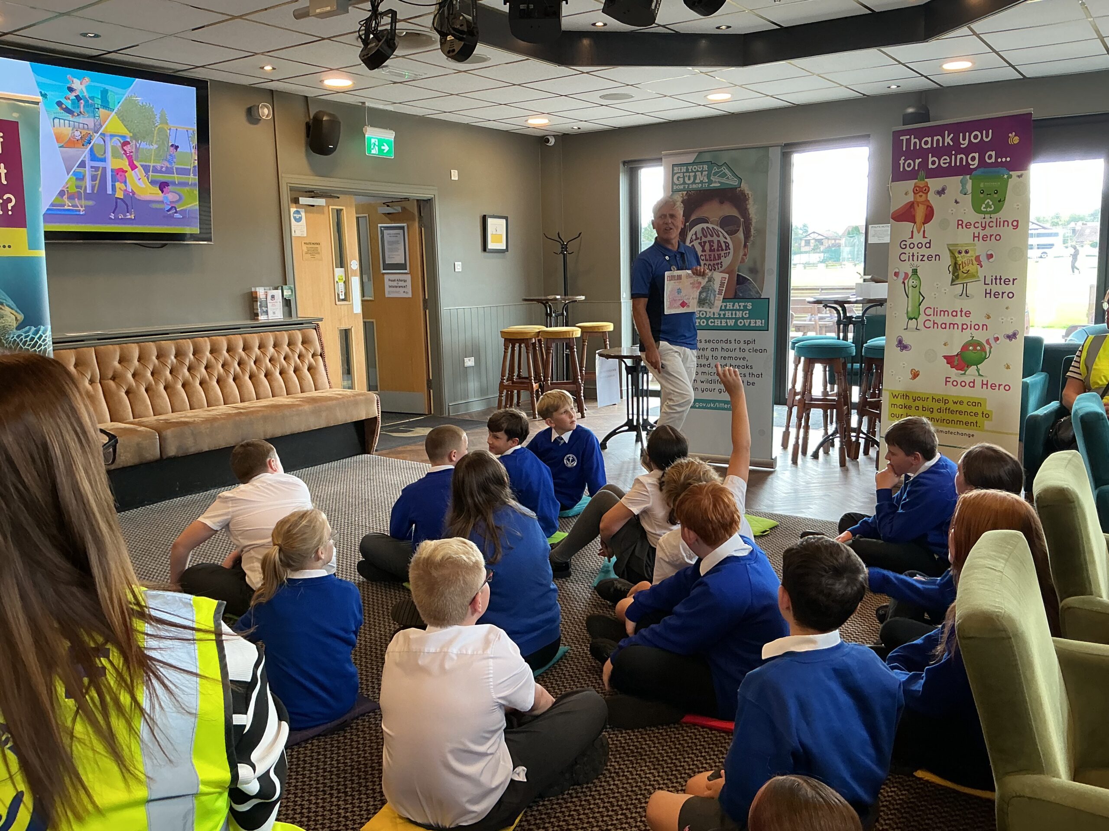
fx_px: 929
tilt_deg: -8.5
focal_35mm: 29
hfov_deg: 61.7
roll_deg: +0.8
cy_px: 416
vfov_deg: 48.2
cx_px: 554
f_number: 1.8
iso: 64
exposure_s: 1/60
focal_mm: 3
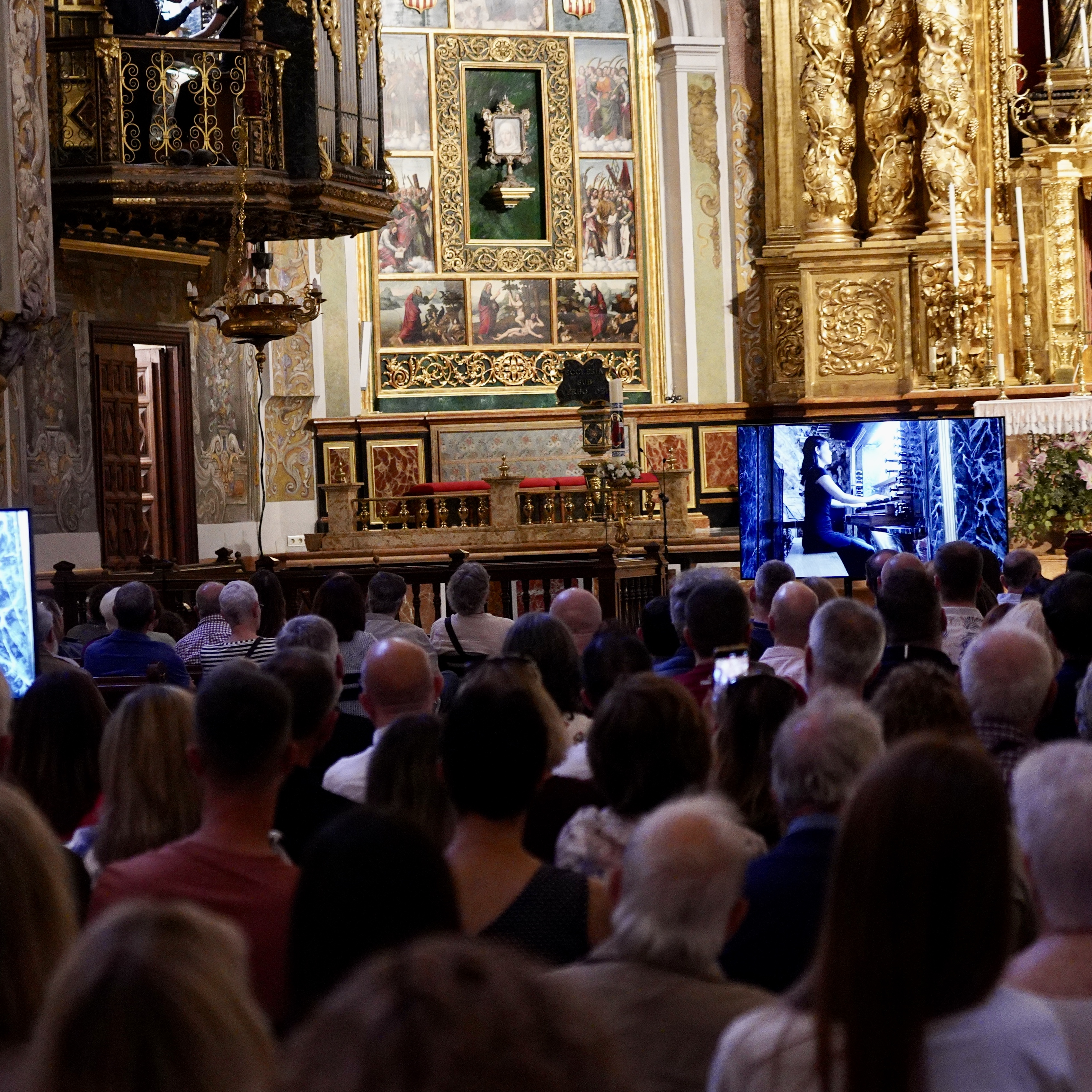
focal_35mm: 105
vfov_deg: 16.6
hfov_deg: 16.6
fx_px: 3747
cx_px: 540
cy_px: 475
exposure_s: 1/50
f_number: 4
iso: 6400
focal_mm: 70
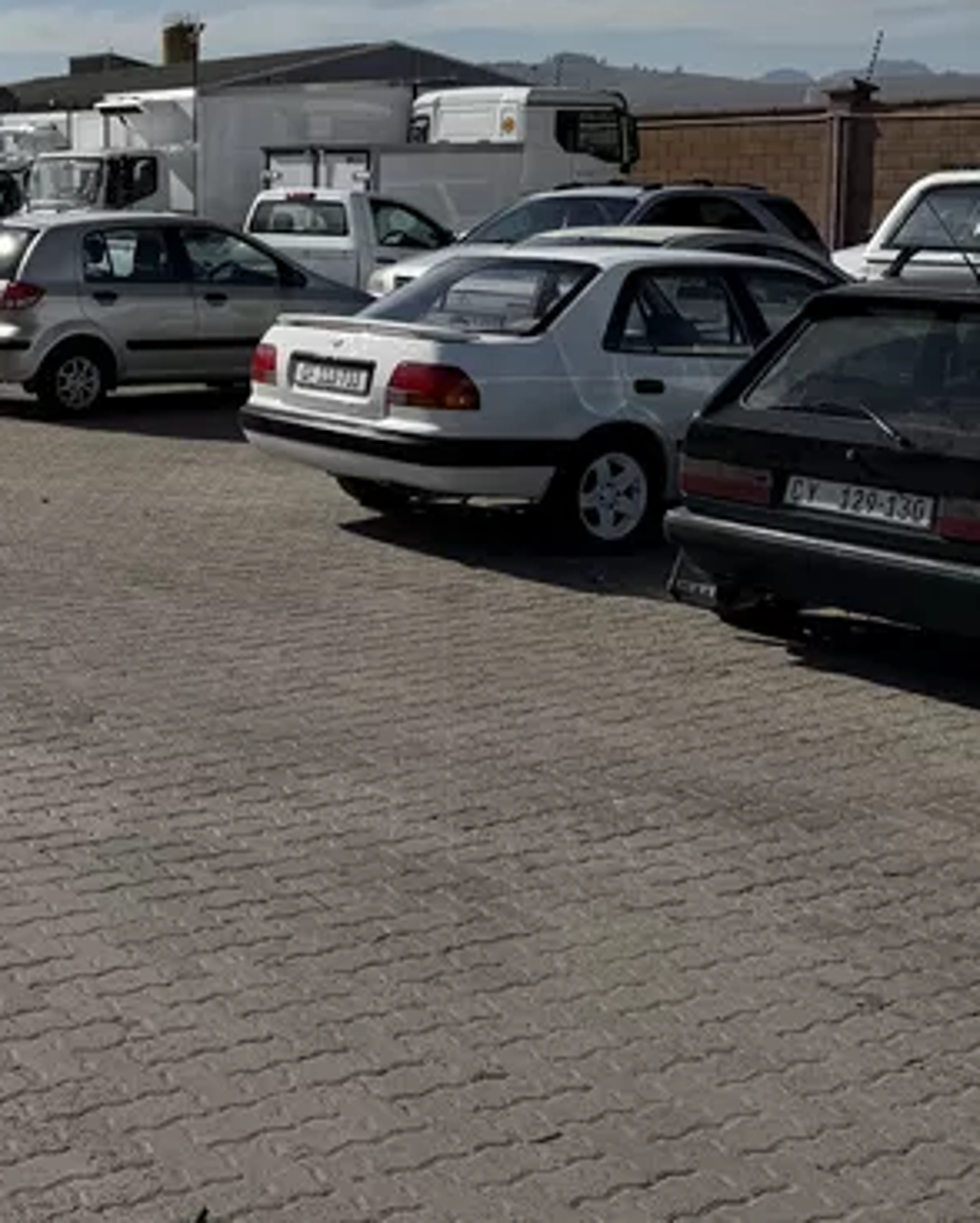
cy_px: 370
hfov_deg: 26.2
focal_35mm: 51
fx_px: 1847
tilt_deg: -5.8
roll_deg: -2.5
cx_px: -220
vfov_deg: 36.1
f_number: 1.78
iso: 80
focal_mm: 6.76
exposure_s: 1/9091
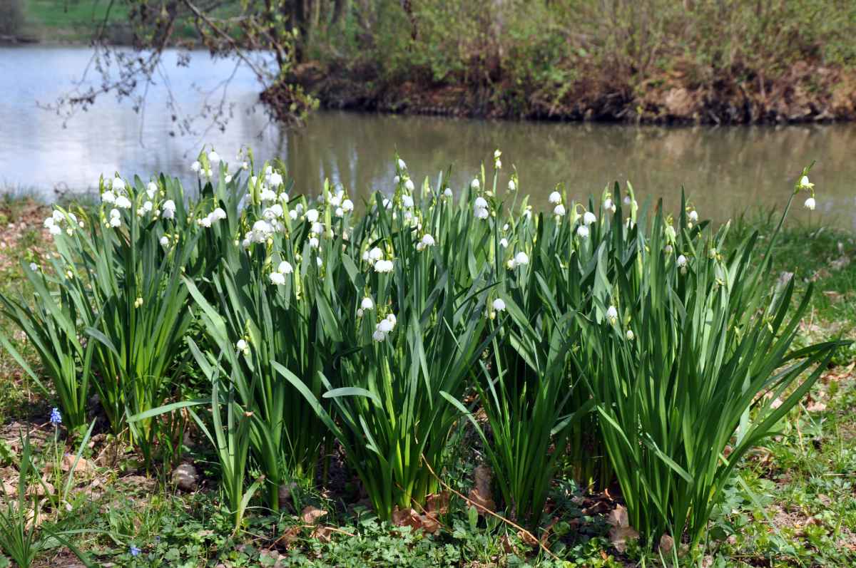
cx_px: 428
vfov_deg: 20.1
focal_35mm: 68
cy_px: 284
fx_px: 1603
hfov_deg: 29.9
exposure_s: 1/200
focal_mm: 45
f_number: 8
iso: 200
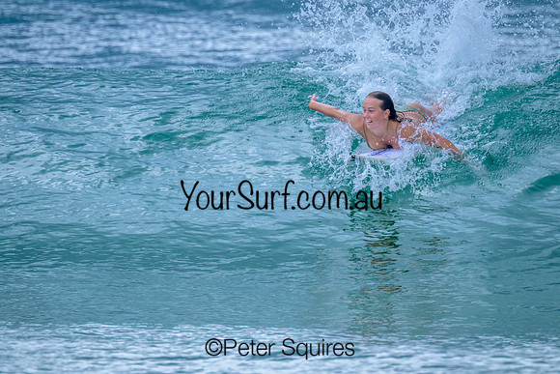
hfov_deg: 2.7
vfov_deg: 1.8
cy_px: 152
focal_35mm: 767
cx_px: 292
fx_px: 11941
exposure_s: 1/2000
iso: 1400
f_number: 8
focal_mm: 560
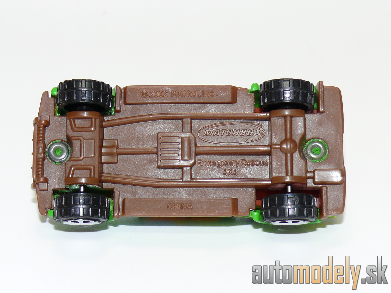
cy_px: 146
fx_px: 1186
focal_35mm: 105
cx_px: 196
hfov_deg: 18.7
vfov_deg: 14.1
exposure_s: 1/30
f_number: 4
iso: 100
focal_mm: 13.7
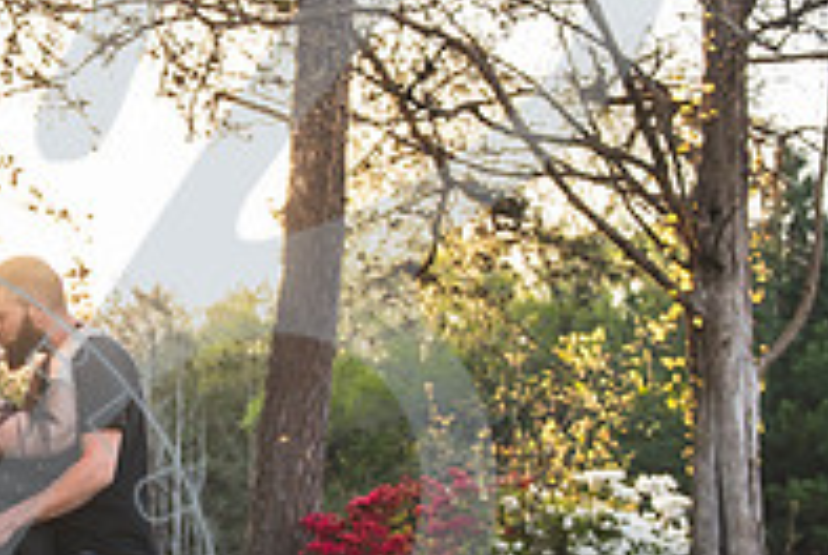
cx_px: -3
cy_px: 305
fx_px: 2188
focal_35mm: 95
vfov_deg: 14.4
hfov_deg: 20.7
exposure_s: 1/320
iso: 100
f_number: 2.8
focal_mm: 32
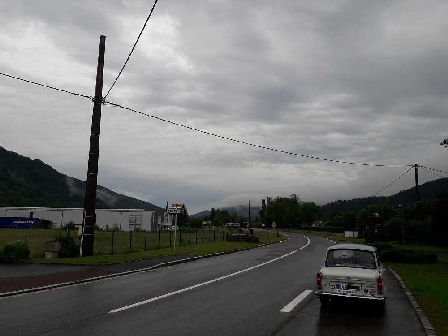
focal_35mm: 28
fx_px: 362
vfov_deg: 49.7
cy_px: 168
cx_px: 224
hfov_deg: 63.4
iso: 40
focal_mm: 3.7
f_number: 1.9
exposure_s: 1/959
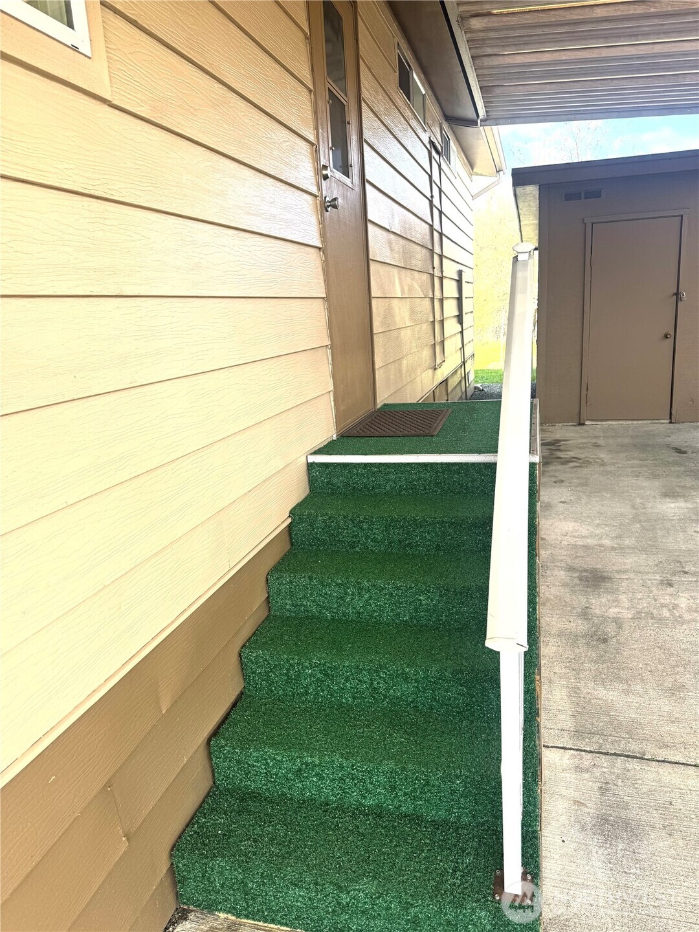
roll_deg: +5.3
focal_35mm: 24
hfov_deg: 56.8
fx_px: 646
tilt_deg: -12.2
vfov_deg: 71.6
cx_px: 350
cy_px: 466
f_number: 1.78
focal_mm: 6.76
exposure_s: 1/430
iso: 80
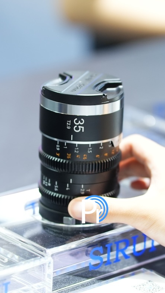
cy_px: 149
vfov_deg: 10.6
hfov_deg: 6.0
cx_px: 104
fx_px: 1579
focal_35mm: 203
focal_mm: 85
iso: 800
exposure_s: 1/160
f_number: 2
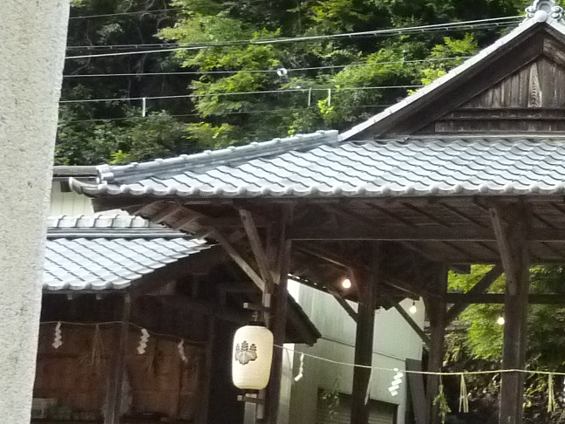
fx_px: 1289
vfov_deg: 18.5
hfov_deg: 21.4
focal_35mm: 79
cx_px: 810
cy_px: 347
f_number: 3.3
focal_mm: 4.1
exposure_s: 1/250
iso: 500
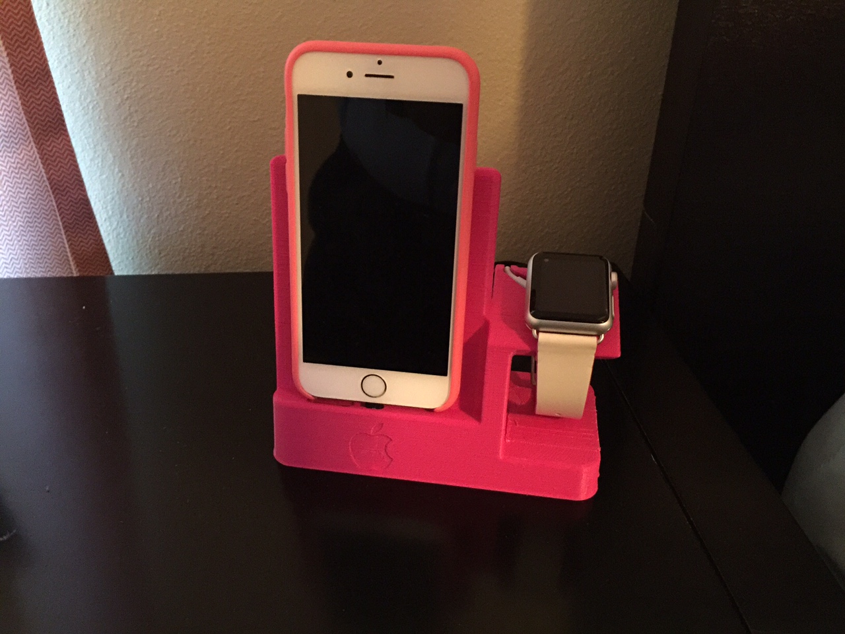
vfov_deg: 48.2
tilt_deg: -30.6
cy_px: 317
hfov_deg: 61.7
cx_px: 422
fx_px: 708
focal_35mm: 29
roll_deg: -2.4
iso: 400
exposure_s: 1/4
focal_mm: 4.15
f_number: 2.2
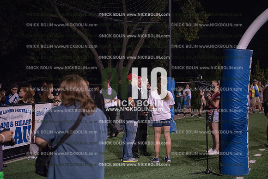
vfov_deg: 19.5
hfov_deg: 28.8
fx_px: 521
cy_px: 90
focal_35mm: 70
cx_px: 134
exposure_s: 1/500
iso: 3200
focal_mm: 70
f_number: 3.2
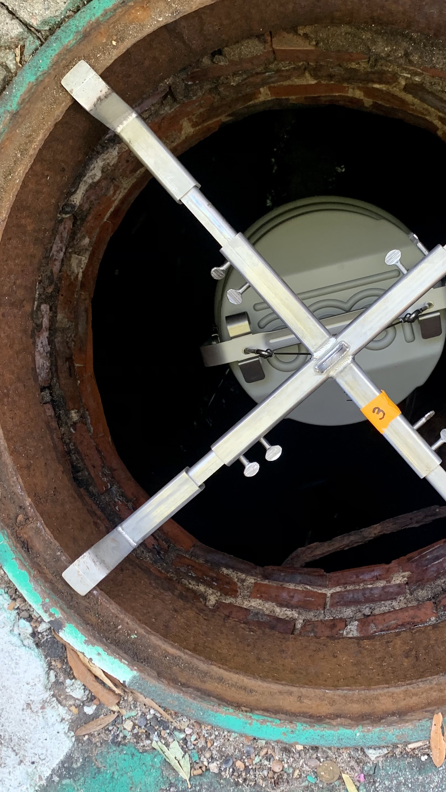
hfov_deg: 29.3
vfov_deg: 50.5
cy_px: 385
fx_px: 841
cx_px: 330
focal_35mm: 40
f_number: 1.8
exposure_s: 1/60
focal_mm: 4.25
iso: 100
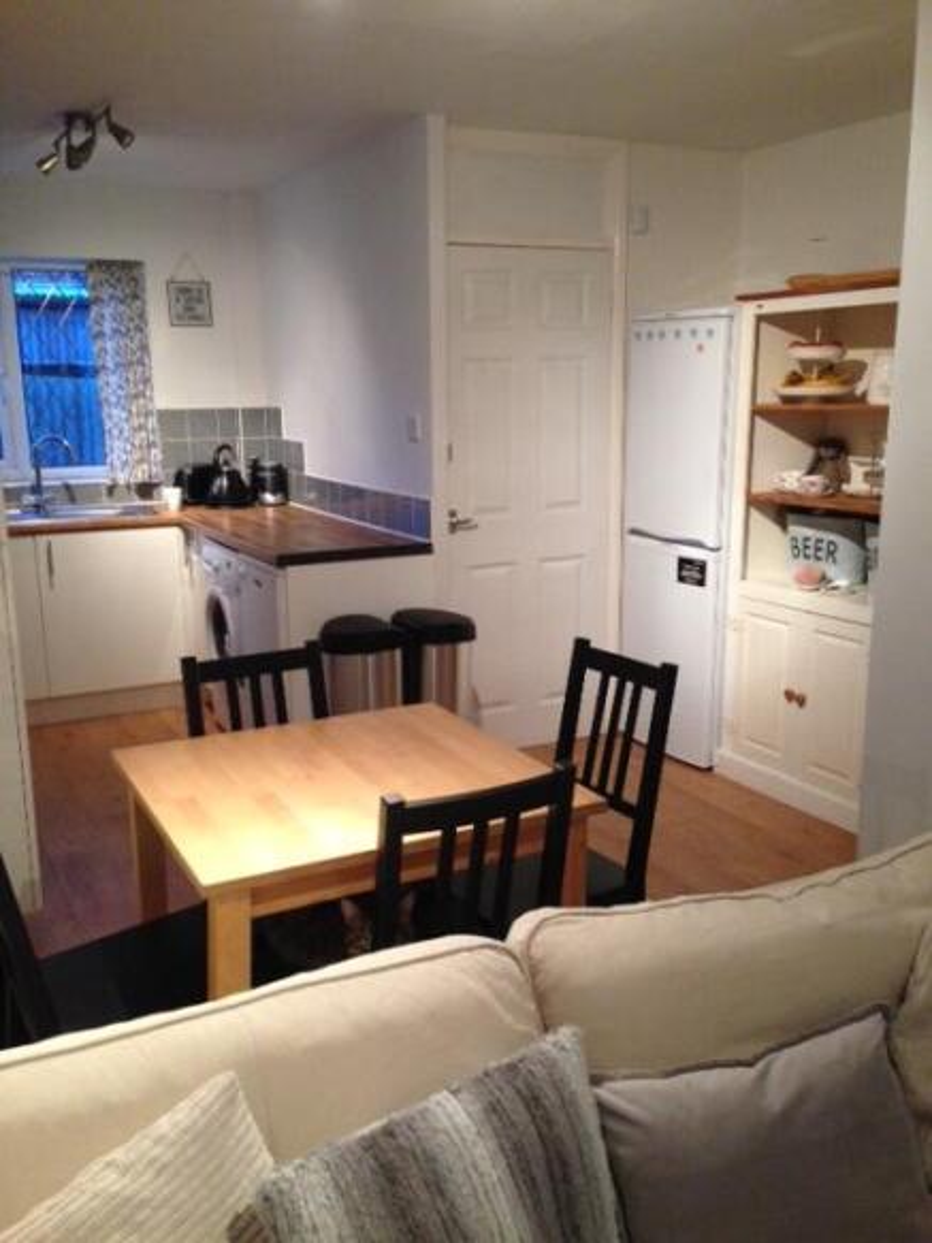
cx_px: 466
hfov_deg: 42.9
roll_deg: +0.4
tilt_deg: -12.9
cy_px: 622
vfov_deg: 55.4
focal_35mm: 33
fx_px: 1185
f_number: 2.4
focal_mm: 4.12
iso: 200
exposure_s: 1/20
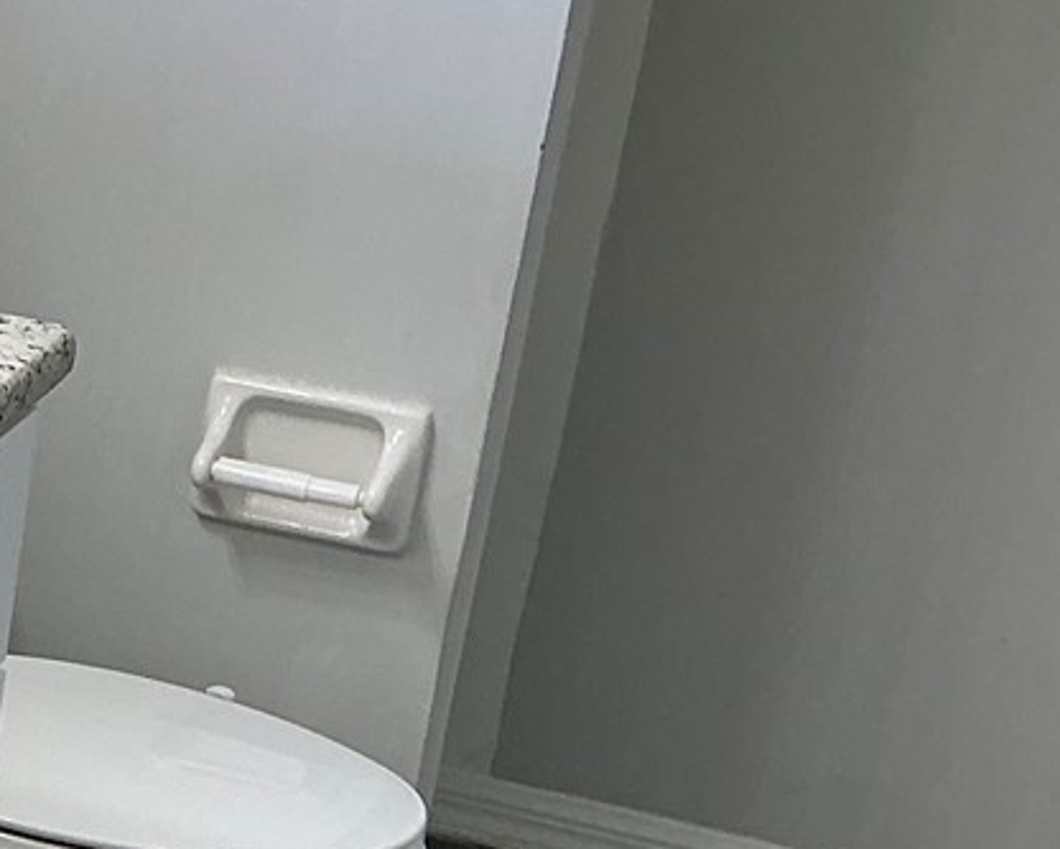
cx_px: -703
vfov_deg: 14.5
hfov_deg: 16.1
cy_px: 739
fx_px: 3295
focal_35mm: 105
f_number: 1.8
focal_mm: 3
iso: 50
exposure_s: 1/60
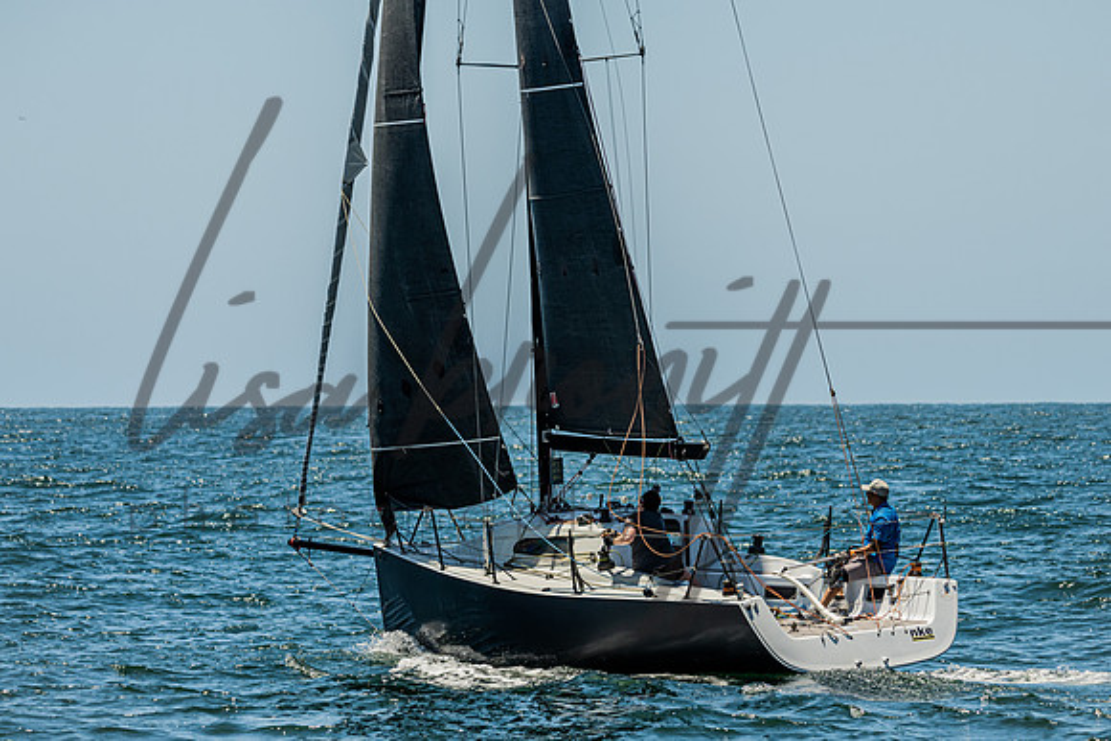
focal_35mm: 214
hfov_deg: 9.6
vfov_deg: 6.4
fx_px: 6616
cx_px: 579
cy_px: 482
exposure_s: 1/1250
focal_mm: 160
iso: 320
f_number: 5.6
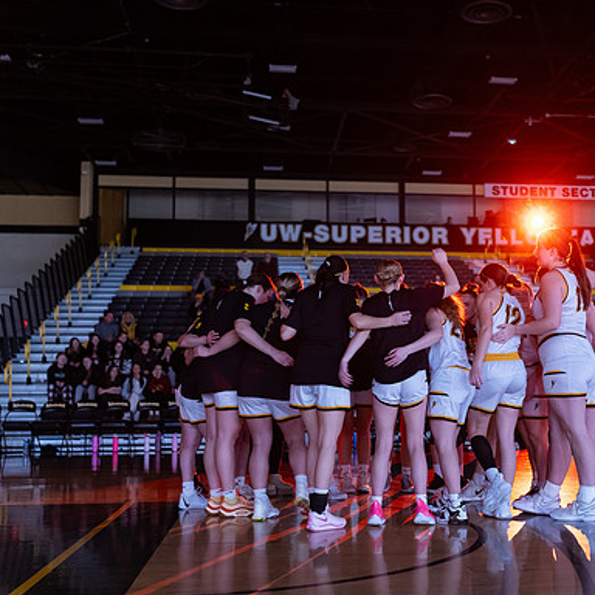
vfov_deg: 36.8
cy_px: 297
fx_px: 895
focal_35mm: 46
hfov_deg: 36.4
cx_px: 395
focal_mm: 35
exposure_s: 1/100
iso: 3200
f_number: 2
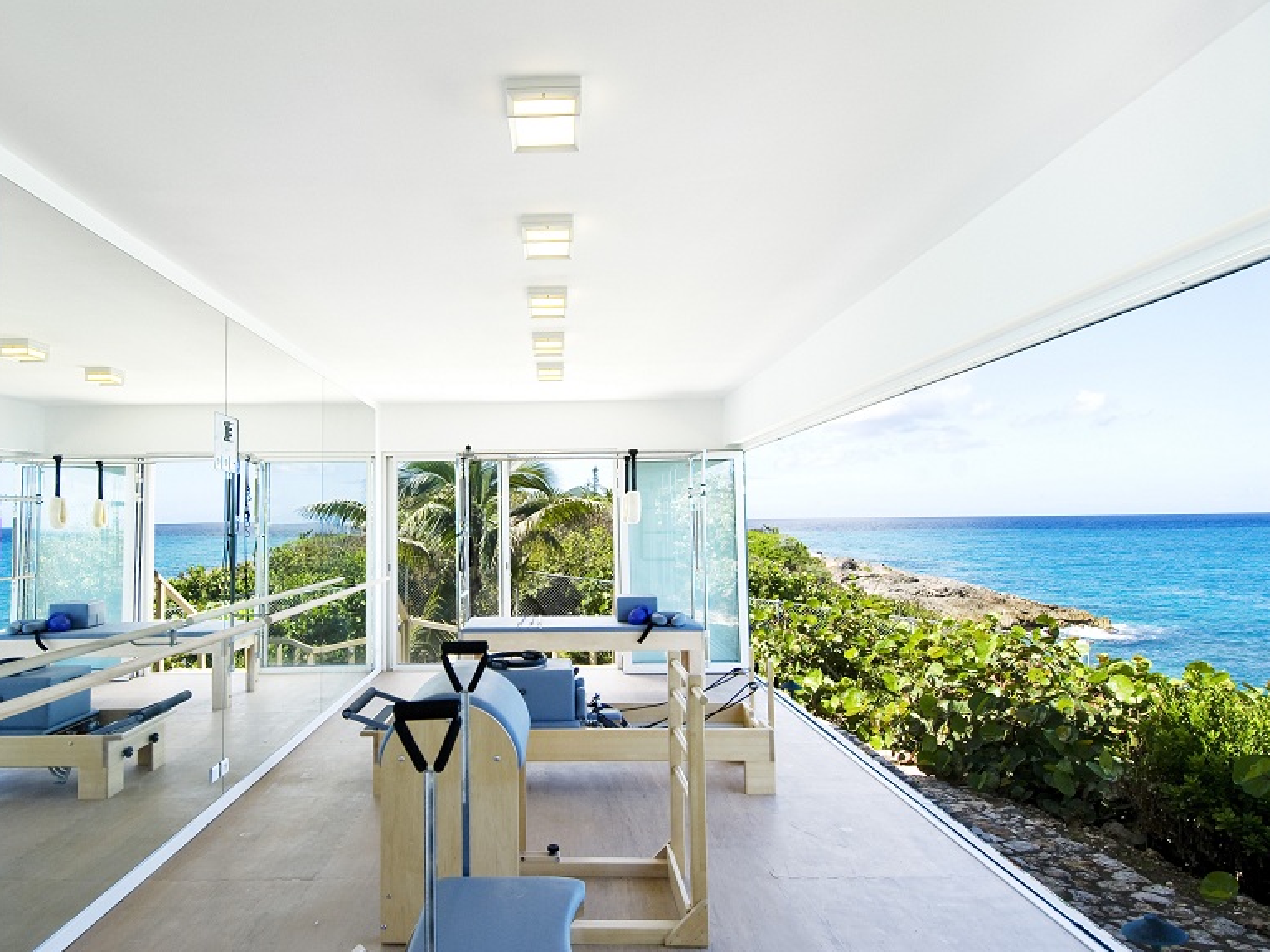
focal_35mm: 20
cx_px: 542
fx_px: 734
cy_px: 487
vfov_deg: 65.9
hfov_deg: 81.2
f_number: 5.6
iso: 100
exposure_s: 1/125
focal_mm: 12
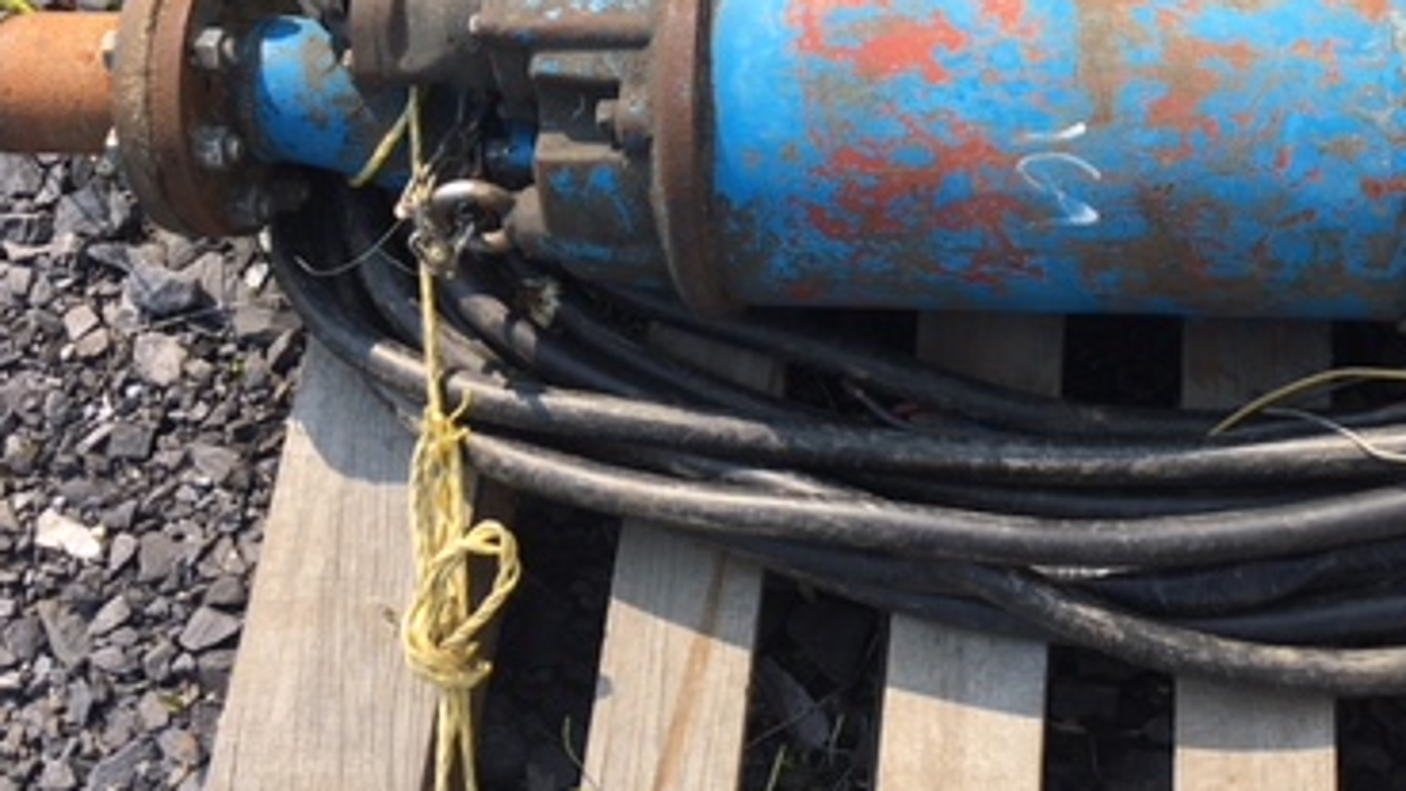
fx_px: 2050
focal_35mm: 55
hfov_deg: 37.3
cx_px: 974
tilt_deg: -60.4
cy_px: 115
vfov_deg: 21.5
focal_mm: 4.15
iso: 25
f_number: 2.2
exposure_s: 1/739
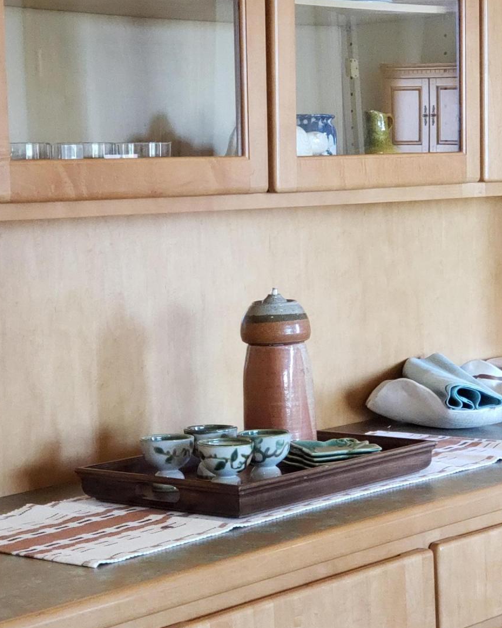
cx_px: 245
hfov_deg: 16.2
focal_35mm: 95
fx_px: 1765
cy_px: 340
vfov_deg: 20.2
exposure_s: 1/30
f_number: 2.4
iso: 250
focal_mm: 6
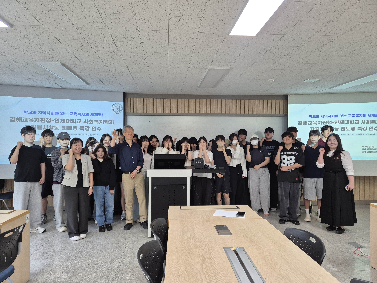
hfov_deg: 73.9
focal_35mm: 23
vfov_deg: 58.9
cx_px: 188
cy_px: 142
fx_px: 250
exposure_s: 1/120
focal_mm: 5.4
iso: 200
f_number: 1.8
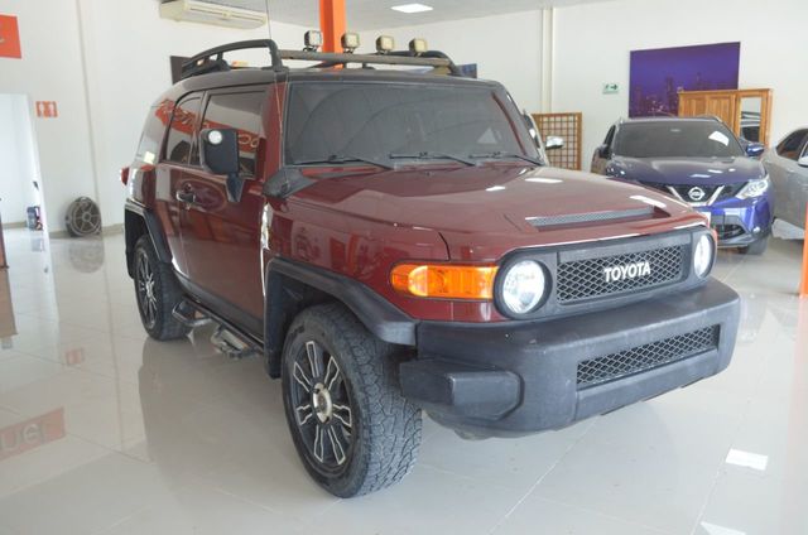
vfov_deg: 43.4
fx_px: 672
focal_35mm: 30
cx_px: 404
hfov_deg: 62.0
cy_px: 268
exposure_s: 1/50
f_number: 4.5
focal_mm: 20
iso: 500
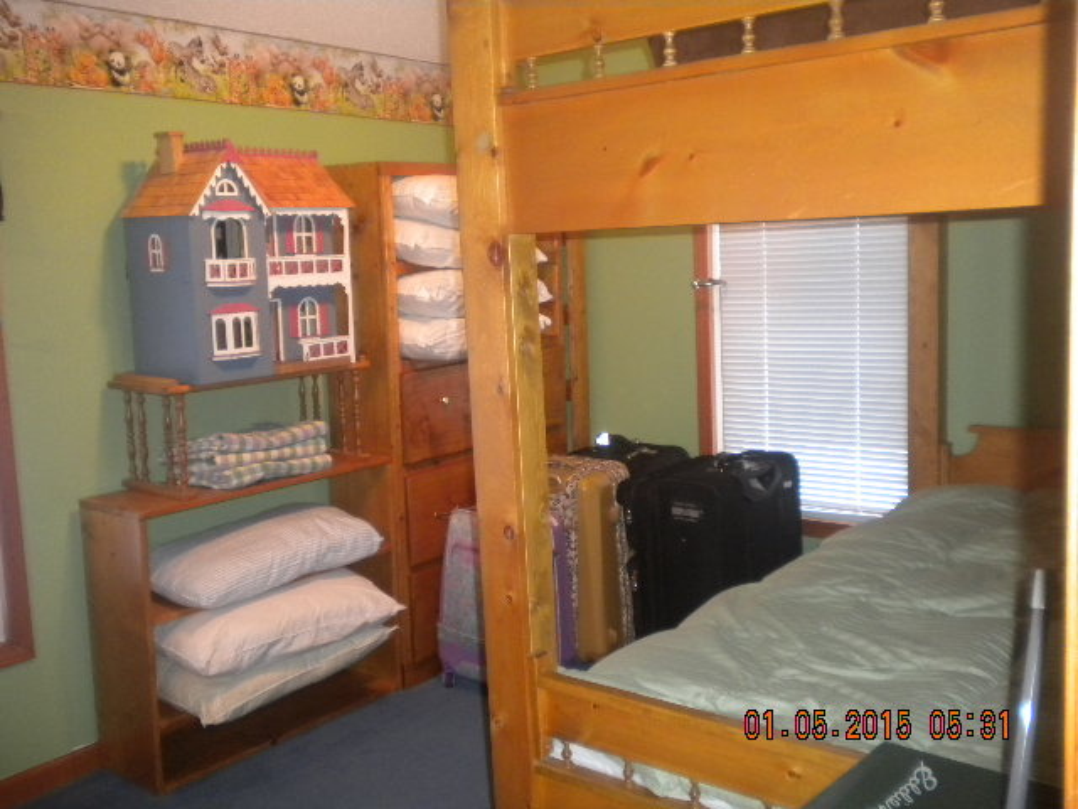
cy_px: 404
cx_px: 539
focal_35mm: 35
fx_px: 1090
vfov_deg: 40.7
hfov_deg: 52.6
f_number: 3.1
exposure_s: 1/30
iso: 400
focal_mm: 6.3
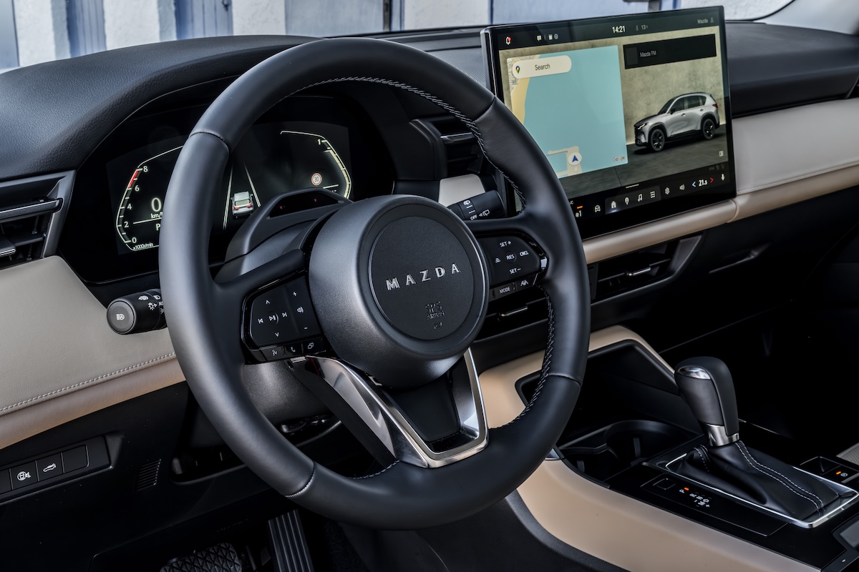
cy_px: 286
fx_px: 1074
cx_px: 430
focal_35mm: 45
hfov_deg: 43.6
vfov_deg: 29.9
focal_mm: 45
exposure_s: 1/3
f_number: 18
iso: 400
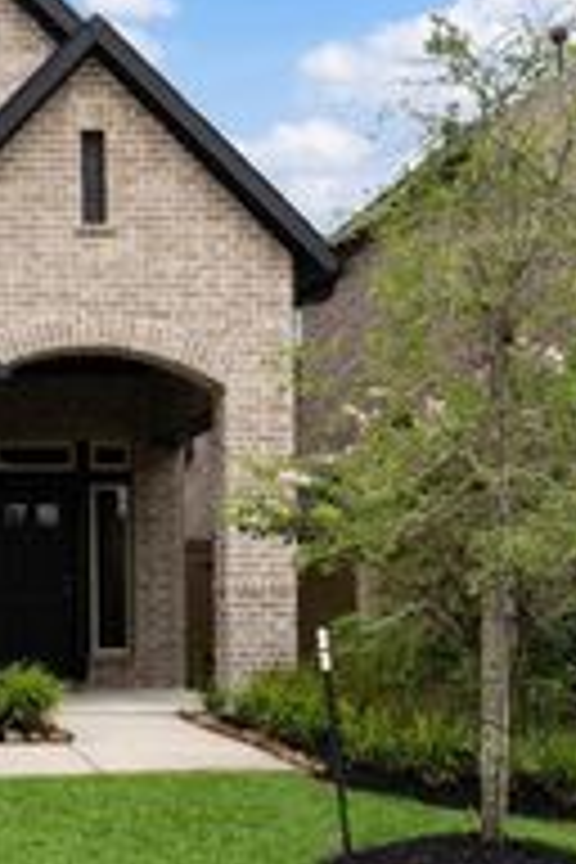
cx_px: -180
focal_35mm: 52
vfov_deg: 38.1
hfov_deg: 23.0
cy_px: 358
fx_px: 1248
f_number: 8
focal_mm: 20
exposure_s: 1/40
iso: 100
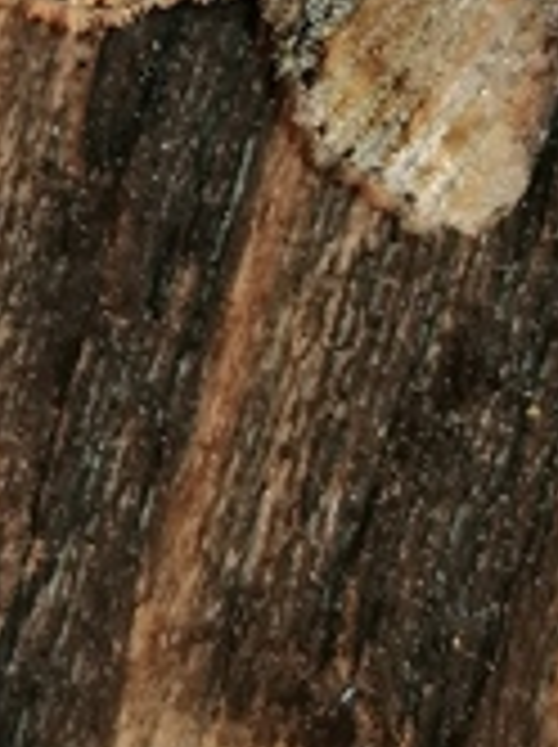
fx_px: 4654
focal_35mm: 216
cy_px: -274
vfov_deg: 9.0
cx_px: 310
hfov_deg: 6.9
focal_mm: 3.95
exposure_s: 1/50
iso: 64
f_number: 1.8
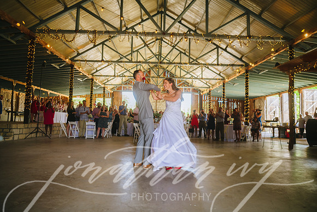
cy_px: 106
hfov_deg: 69.4
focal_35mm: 26
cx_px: 158
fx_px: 229
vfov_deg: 49.6
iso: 160
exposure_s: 1/100
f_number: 2.8
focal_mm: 26
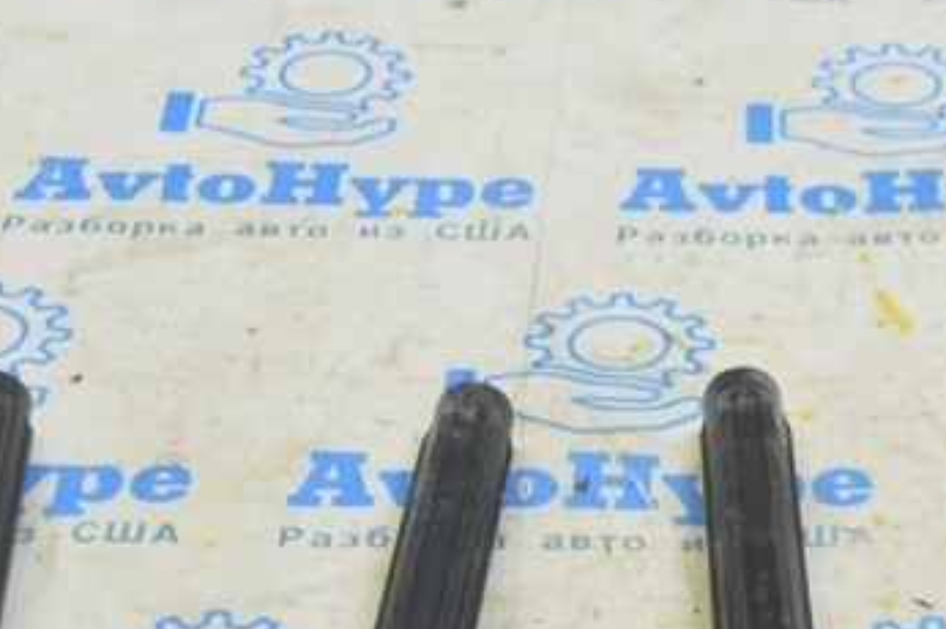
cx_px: 768
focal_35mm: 133
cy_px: 581
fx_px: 3492
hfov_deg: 15.3
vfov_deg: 10.2
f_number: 5.6
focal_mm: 30
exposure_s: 1/20
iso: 400
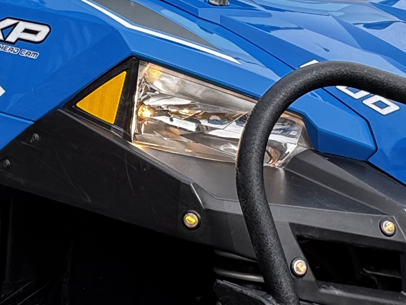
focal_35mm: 69
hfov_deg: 28.0
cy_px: 137
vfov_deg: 21.3
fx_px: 810
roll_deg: -0.6
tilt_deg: -8.5
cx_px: 146
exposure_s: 1/361
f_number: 2.2
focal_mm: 2.22
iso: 40
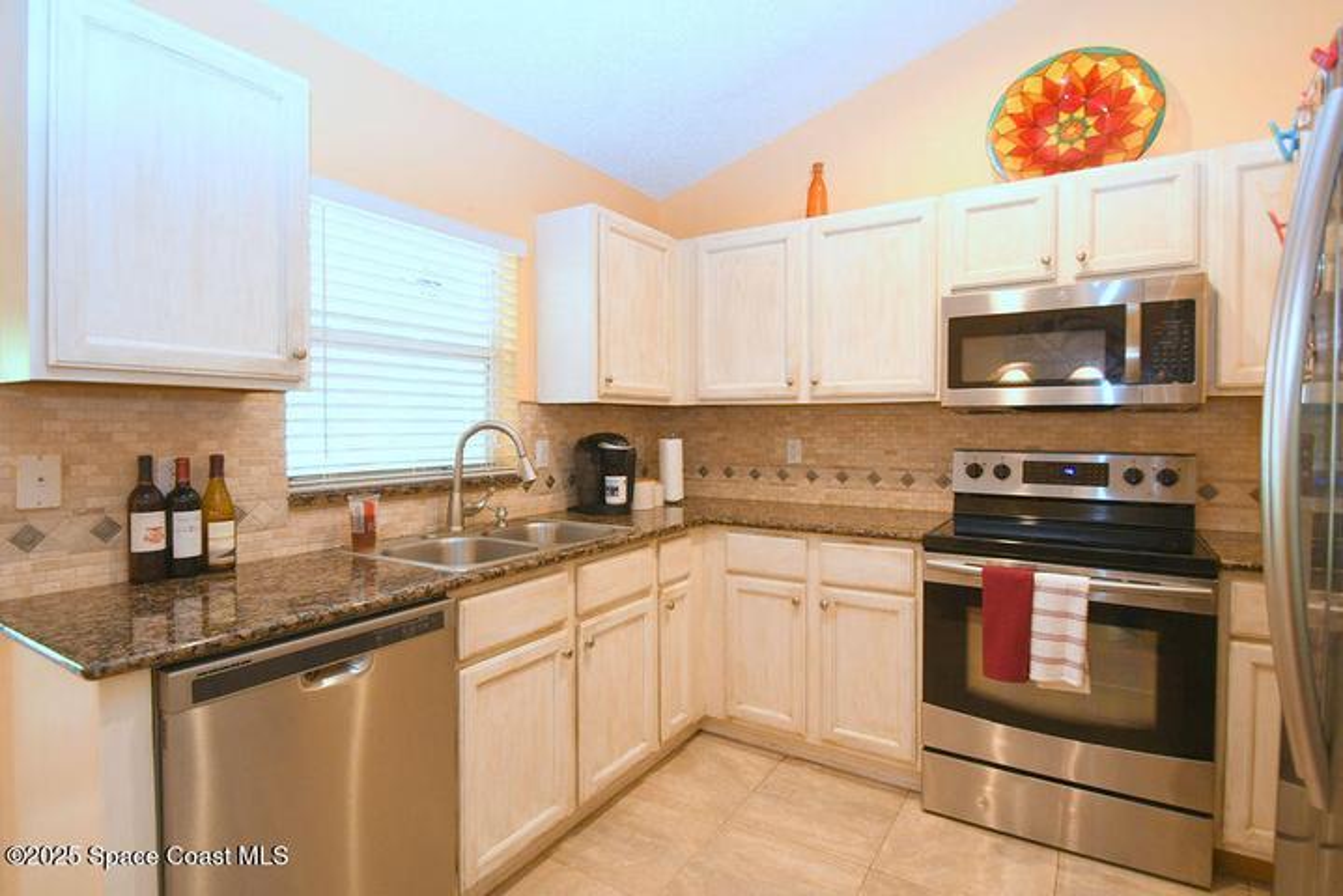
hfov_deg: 100.4
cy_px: 448
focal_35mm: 15
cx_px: 672
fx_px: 560
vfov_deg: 77.4
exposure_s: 1/60
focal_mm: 10
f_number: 3.5
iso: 1000
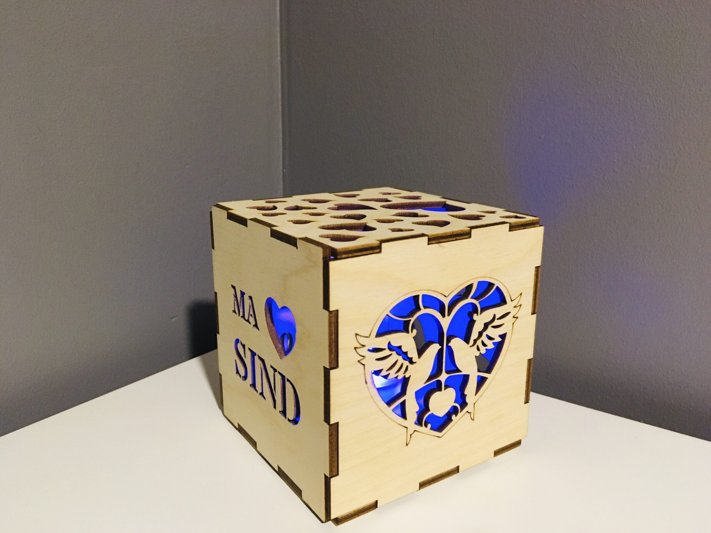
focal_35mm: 29
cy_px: 266
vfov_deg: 48.2
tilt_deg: -15.7
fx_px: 596
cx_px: 356
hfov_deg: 61.7
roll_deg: -1.5
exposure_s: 1/20
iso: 200
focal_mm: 4.15
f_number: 2.2
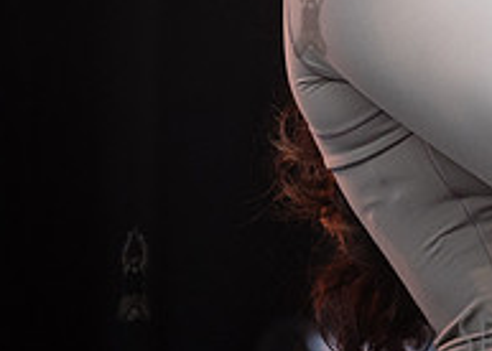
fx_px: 6094
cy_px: -179
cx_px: 532
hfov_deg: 4.6
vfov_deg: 3.3
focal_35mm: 436
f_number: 5
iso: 1000
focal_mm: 125
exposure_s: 1/500
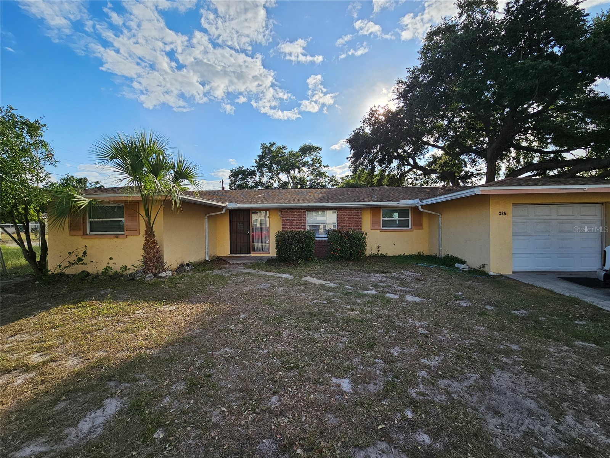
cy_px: 229
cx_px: 305
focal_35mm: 13
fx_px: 229
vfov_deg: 89.9
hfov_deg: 106.2
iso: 50
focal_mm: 2.2
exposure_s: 1/1994
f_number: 2.2
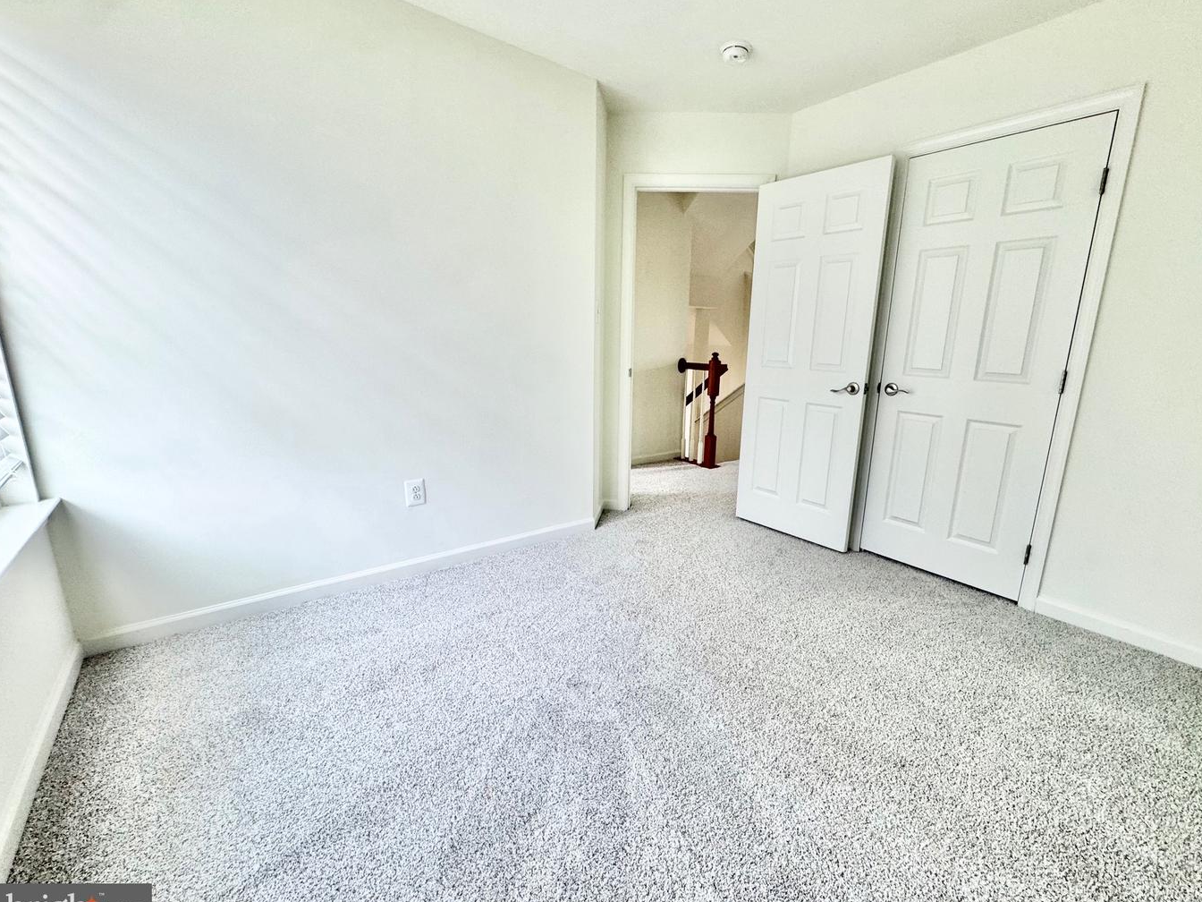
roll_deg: -2.7
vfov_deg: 81.7
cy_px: 452
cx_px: 639
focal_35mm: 15
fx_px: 521
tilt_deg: -8.0
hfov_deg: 98.0
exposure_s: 1/99
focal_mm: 2.22
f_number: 2.2
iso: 125
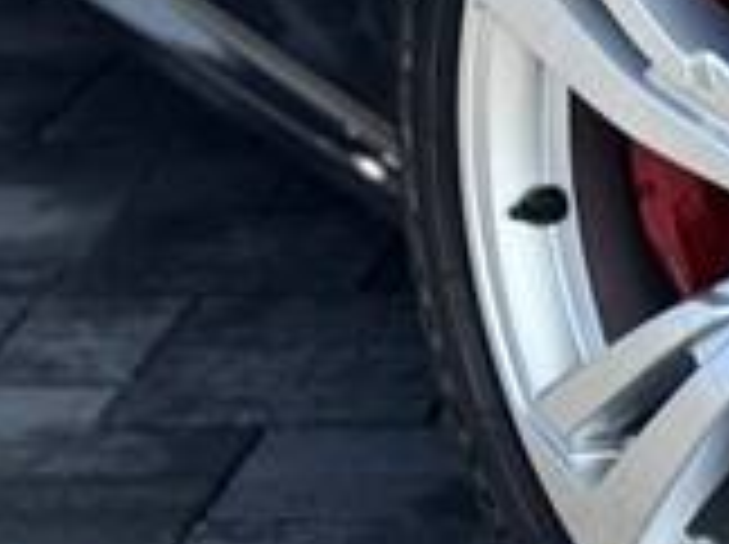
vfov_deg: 4.1
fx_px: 7486
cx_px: 1791
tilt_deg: -12.2
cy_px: -310
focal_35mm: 356
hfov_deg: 5.4
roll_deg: +1.0
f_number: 1.78
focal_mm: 6.76
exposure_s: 1/1770
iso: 64
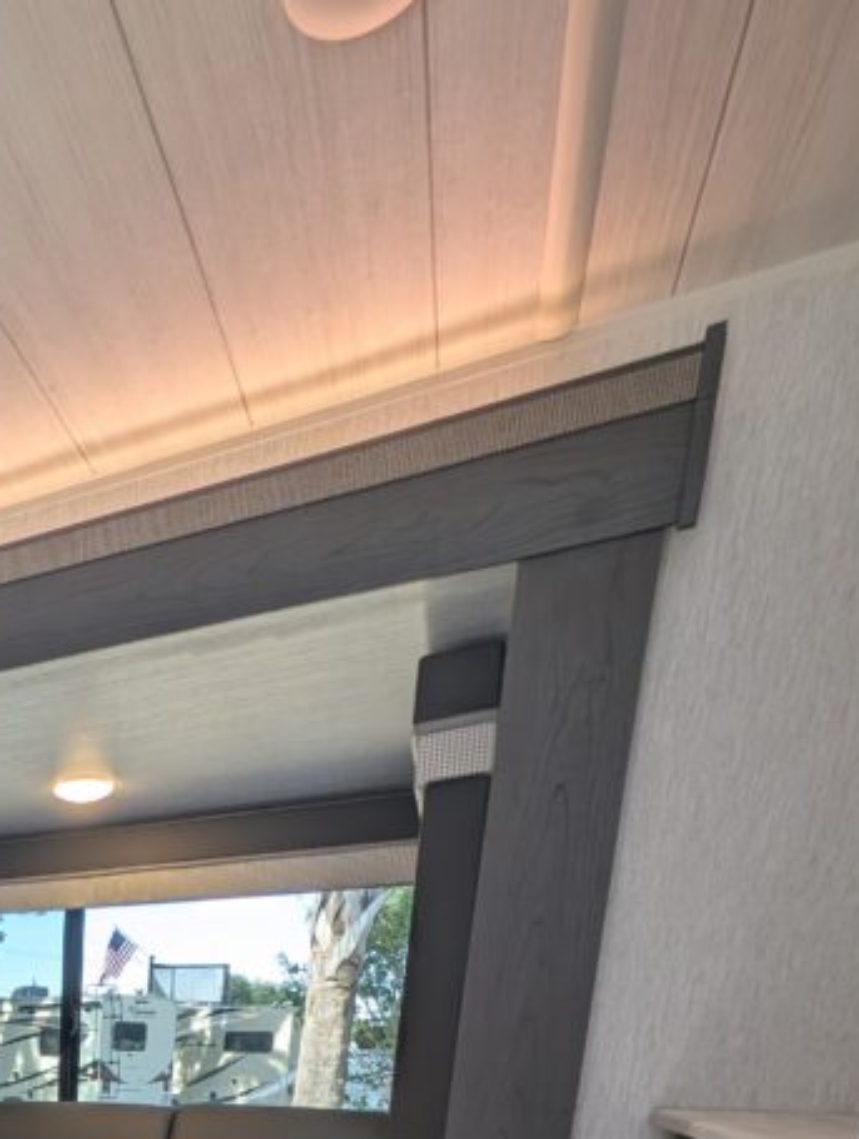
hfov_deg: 41.8
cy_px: 1262
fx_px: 890
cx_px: -69
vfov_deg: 47.0
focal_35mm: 27
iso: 41
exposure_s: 1/96.2
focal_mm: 2.23
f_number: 1.95
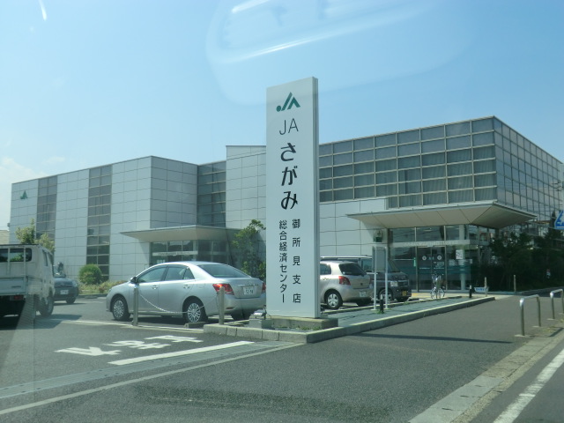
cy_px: 212
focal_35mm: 34
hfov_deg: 54.0
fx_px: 554
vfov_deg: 41.8
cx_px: 282
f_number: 8.4
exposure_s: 1/200
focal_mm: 6.1
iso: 80
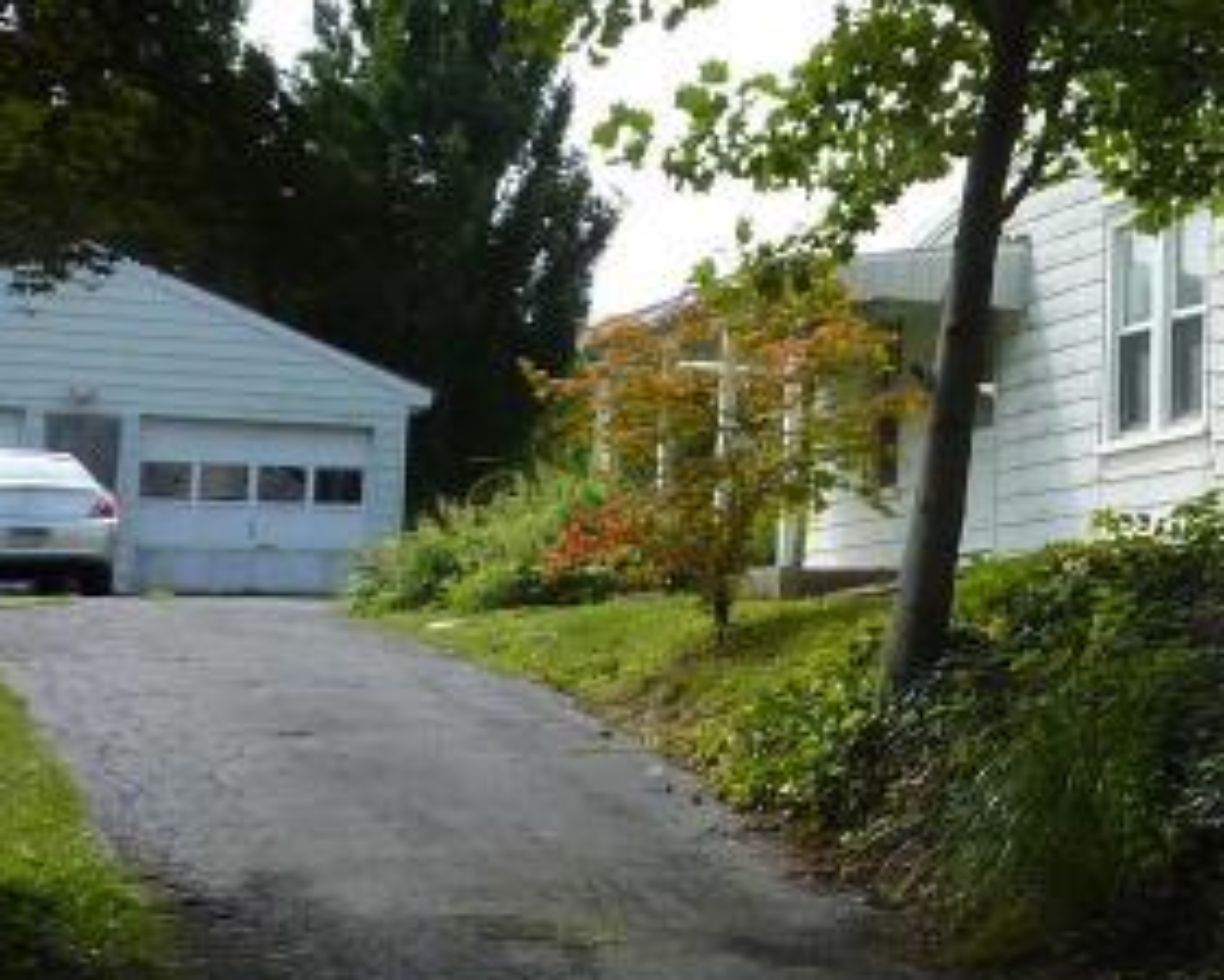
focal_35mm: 89
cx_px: 1464
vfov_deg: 17.2
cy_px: 270
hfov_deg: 20.2
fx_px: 3225
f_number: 4
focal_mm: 4.1
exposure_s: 1/320
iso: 80
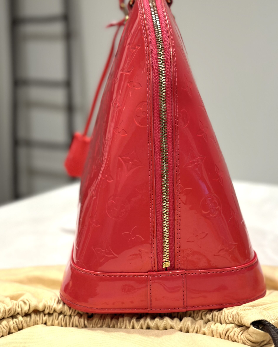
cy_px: 181
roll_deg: +3.3
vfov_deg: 36.7
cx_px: 141
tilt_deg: -13.1
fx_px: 525
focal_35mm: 51
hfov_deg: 29.7
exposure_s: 1/60
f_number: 1.78
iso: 160
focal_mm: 6.86
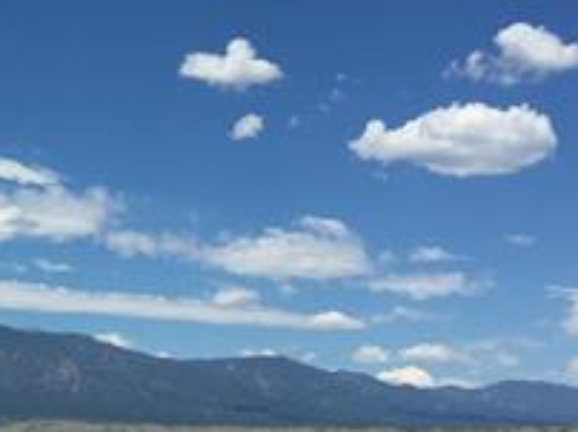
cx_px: -29
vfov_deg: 16.0
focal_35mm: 92
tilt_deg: +10.4
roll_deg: -1.0
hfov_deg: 20.5
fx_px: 1534
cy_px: 139
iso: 32
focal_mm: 4.15
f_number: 2.2
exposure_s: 1/3968
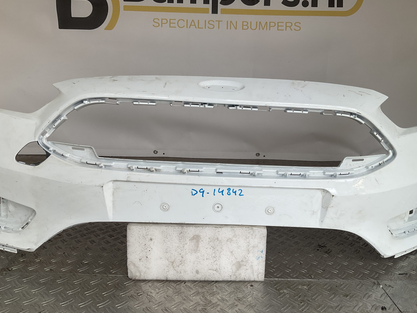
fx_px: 361
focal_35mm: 30
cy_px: 153
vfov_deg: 46.8
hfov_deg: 60.0
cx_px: 214
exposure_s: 1/299
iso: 16
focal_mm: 3
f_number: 1.8
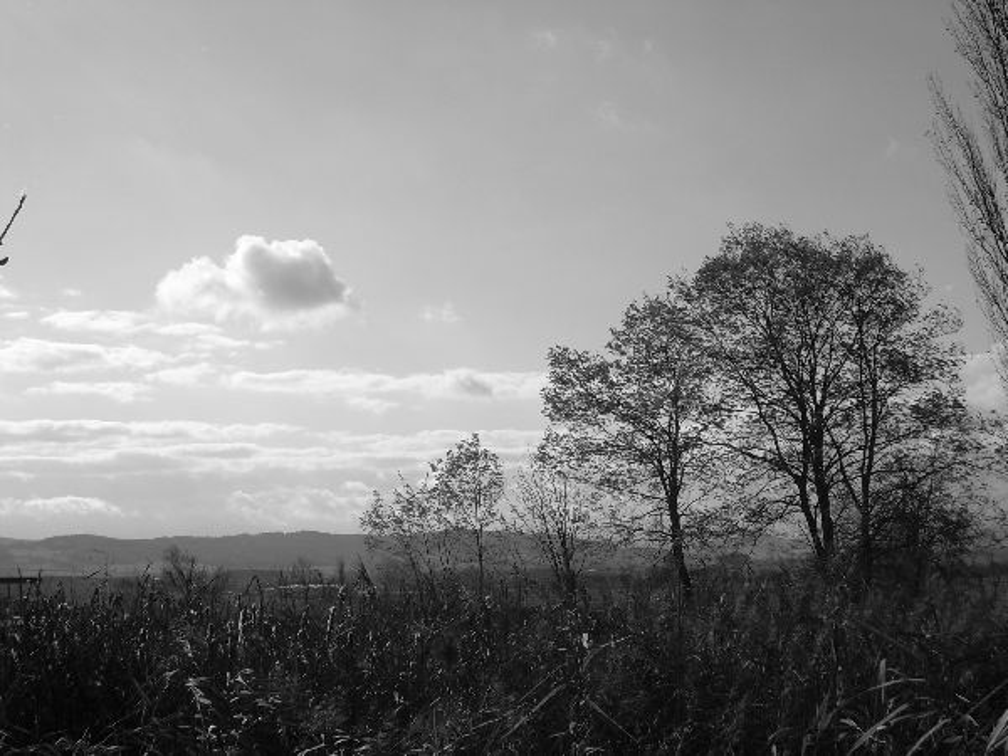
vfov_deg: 27.5
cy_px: 378
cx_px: 504
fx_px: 1543
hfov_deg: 36.2
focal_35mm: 53
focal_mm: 8.9
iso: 50
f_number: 5.3
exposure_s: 1/917
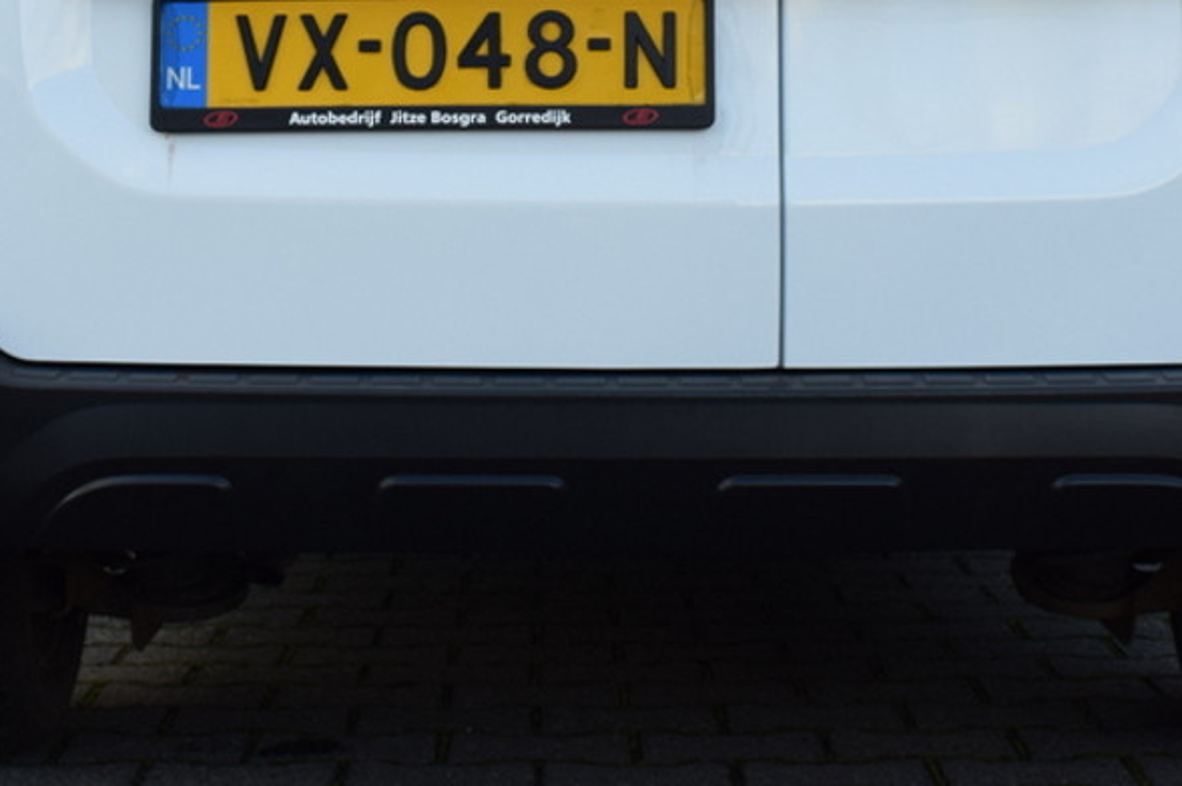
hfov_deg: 22.8
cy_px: -75
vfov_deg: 14.9
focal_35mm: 89
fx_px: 2927
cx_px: 590
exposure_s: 1/200
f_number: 7.1
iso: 400
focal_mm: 25
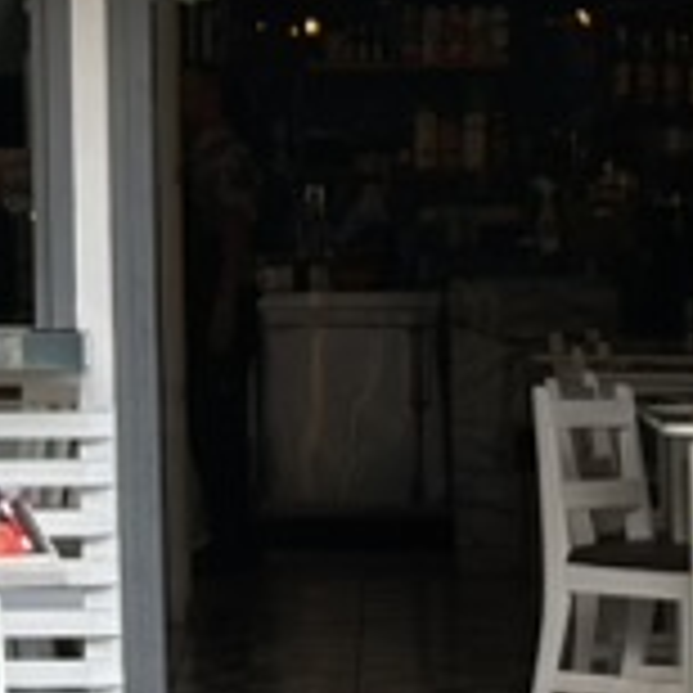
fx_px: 6931
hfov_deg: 5.6
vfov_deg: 5.7
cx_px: -824
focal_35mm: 306
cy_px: 76
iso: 32
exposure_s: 1/217
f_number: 1.6
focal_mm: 5.96
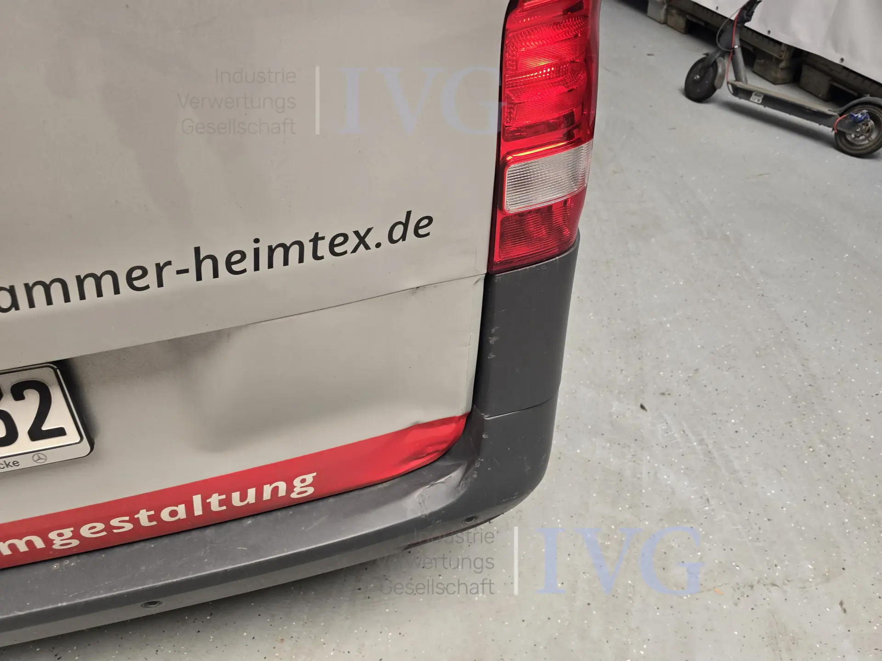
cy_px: 330
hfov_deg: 73.9
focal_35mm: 23
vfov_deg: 58.9
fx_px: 586
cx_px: 441
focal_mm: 6.3
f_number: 1.7
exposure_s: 1/180
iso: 80
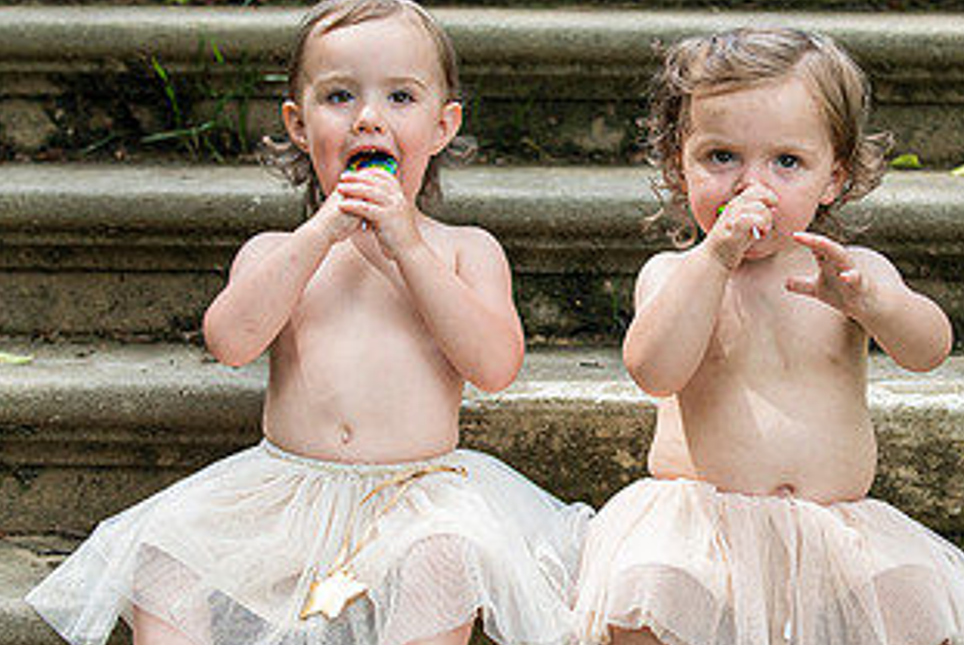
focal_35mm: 147
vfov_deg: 9.4
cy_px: 368
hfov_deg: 13.9
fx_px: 3940
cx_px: 665
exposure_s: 1/1000
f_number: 3.5
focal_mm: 75
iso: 640
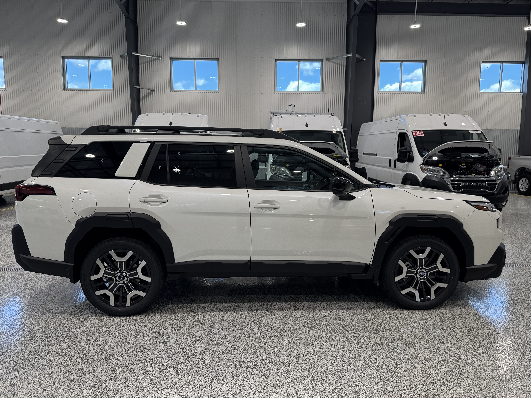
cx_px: 266
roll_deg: +0.1
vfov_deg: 56.8
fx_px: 368
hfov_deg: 71.6
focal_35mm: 24
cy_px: 199
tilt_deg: -5.1
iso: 80
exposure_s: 1/314
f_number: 1.78
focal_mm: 6.76
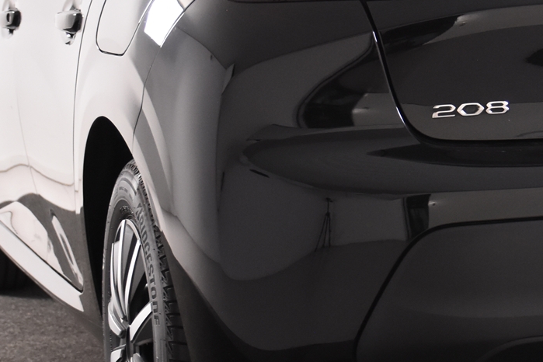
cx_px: 502
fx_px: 2112
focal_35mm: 140
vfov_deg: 9.8
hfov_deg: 14.5
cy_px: 117
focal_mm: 34
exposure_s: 1/60
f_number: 4
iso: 1600
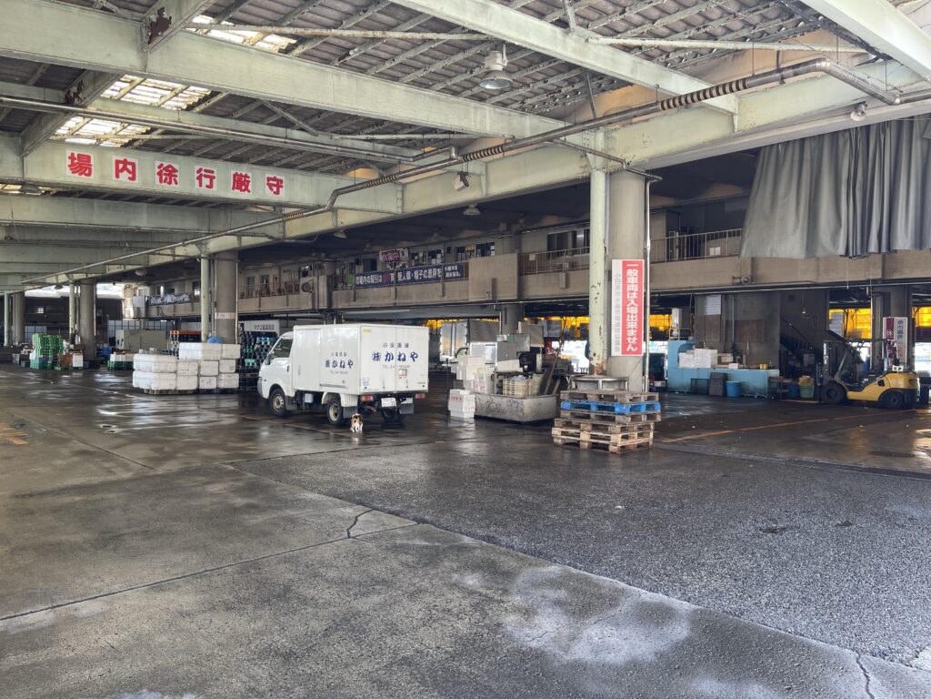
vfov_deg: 53.1
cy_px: 350
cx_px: 466
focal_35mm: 26
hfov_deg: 67.3
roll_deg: -0.3
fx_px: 699
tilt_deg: -1.8
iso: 40
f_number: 1.6
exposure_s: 1/121
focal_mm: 5.1
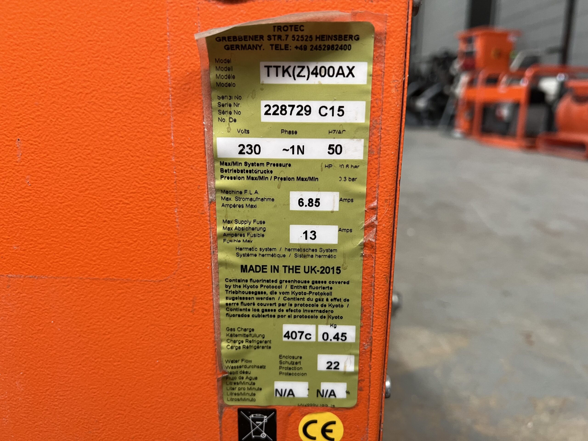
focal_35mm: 26
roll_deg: -1.3
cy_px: 220
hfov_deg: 67.3
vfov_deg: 53.1
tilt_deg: -15.0
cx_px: 294
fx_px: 442
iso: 160
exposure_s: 1/50
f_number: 1.5
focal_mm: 5.7
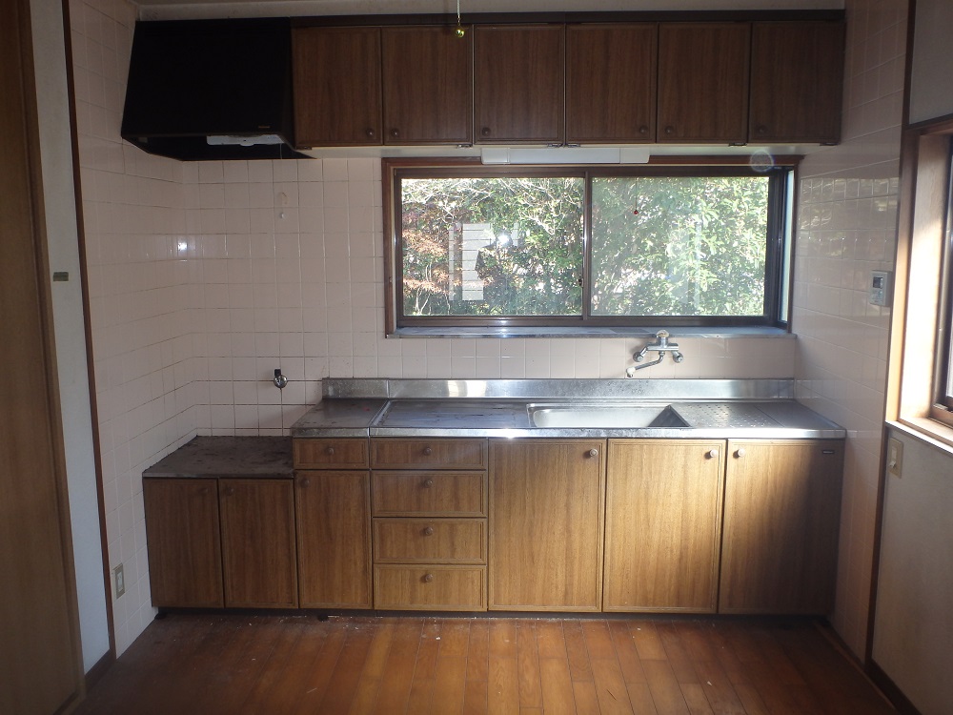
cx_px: 476
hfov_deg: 63.4
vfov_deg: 49.7
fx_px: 771
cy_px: 358
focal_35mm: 28
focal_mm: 5
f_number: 3.9
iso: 125
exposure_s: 1/80
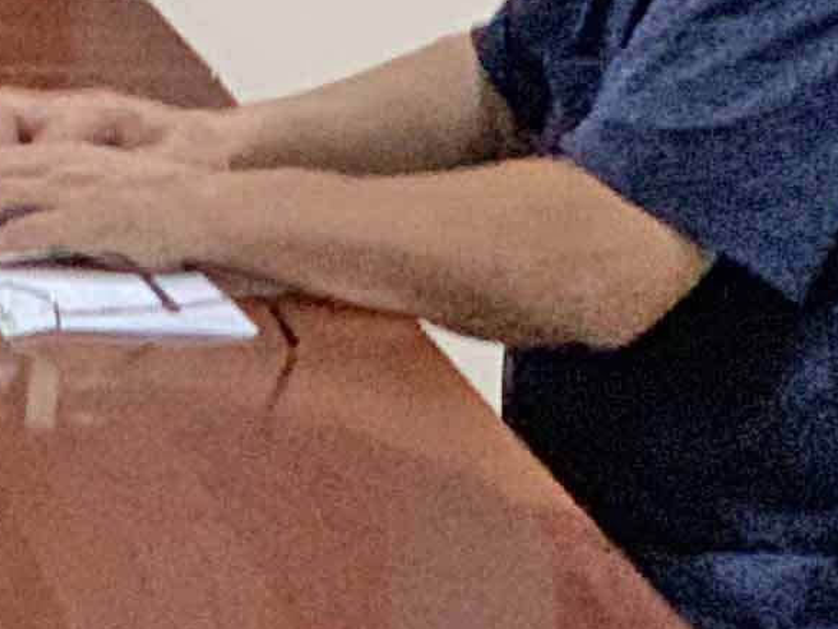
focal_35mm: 359
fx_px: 8691
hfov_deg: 5.3
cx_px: -1215
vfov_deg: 4.1
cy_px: -778
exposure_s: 1/50
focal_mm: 6
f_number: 2.4
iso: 320
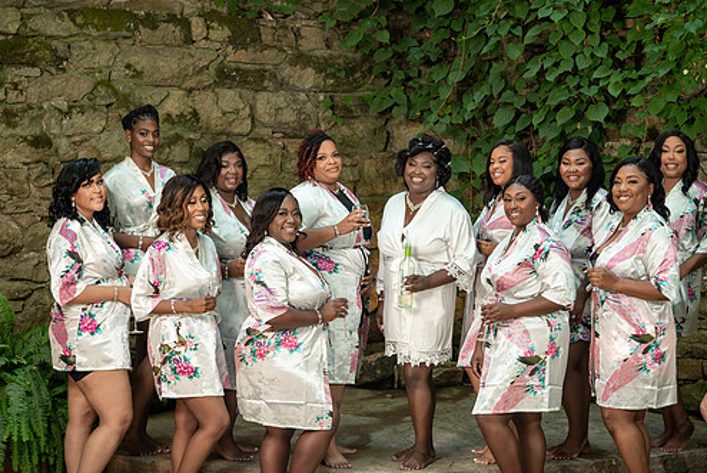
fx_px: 1729
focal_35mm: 88
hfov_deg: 23.1
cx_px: 411
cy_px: 260
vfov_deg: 15.6
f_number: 4
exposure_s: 1/200
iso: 400
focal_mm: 75
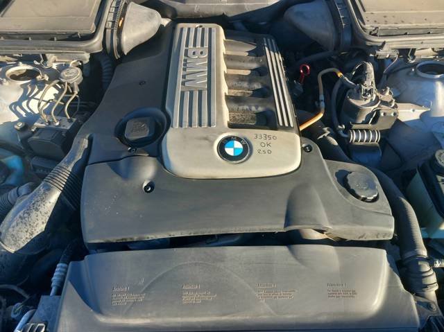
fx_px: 346
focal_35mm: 27
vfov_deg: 51.3
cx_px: 222
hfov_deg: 65.4
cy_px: 166
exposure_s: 1/50
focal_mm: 4
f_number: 1.8
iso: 25
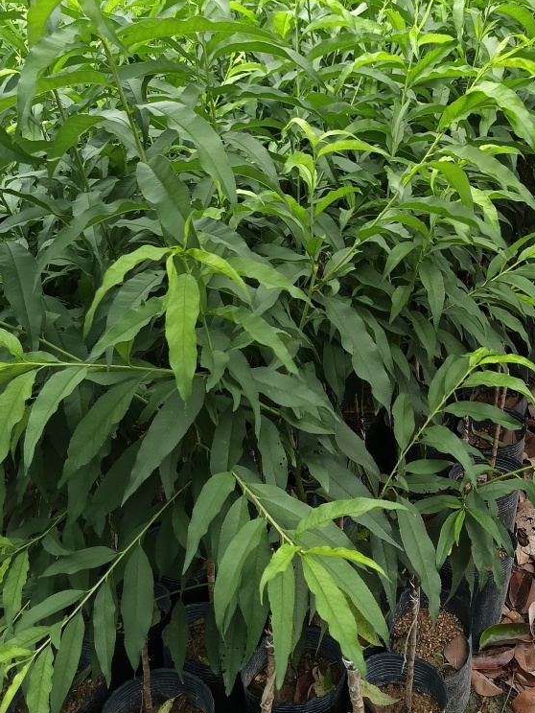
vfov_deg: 43.3
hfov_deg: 33.2
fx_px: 886
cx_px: 369
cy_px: 246
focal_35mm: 43
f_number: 1.8
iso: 50
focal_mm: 3.61
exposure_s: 1/170
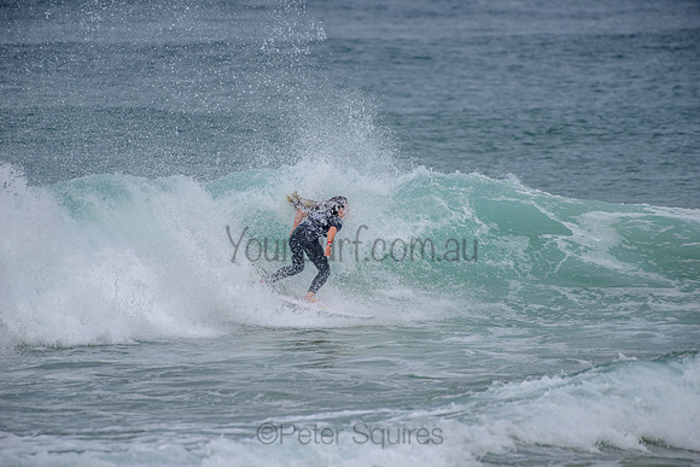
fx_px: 9724
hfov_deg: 4.1
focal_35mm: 500
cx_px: 350
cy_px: 234
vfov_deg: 2.8
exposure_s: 1/2000
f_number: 5.6
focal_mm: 500
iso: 200
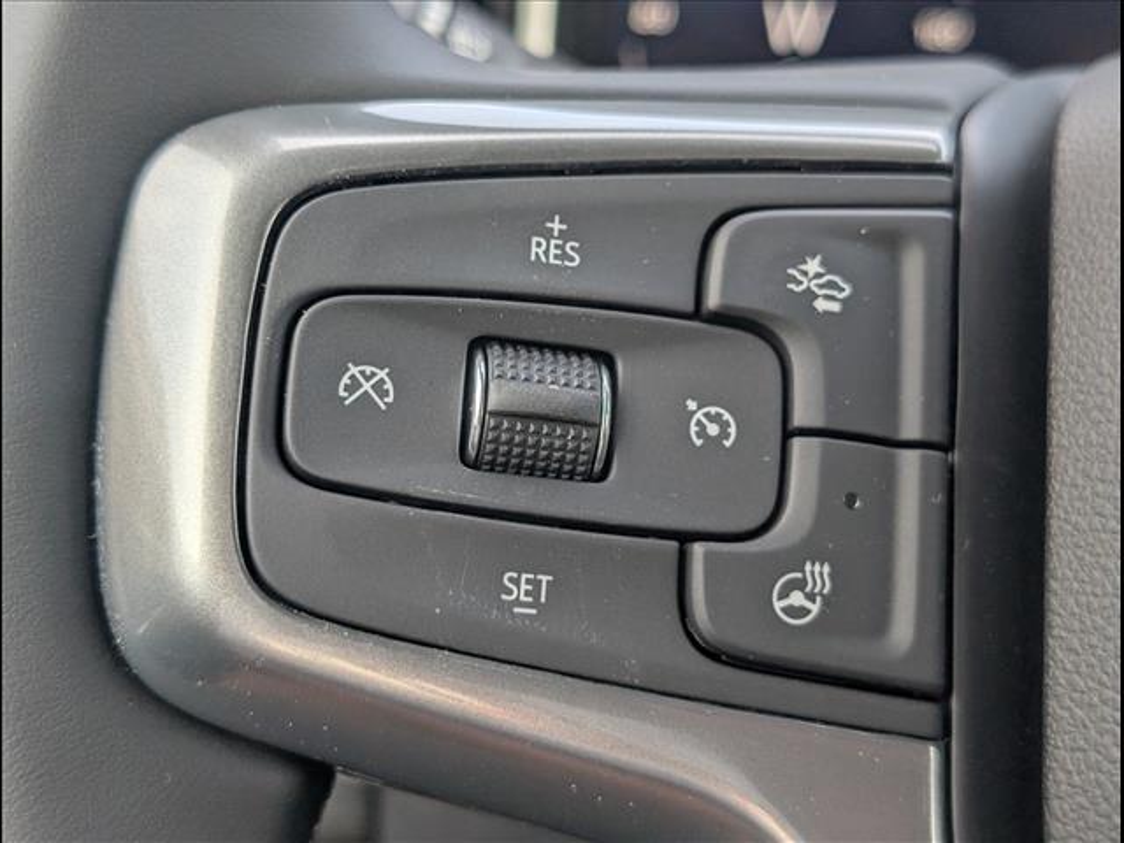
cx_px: 562
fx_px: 1591
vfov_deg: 29.7
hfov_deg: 38.9
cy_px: 422
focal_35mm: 49
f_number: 1.68
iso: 21
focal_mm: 6.9
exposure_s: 1/108
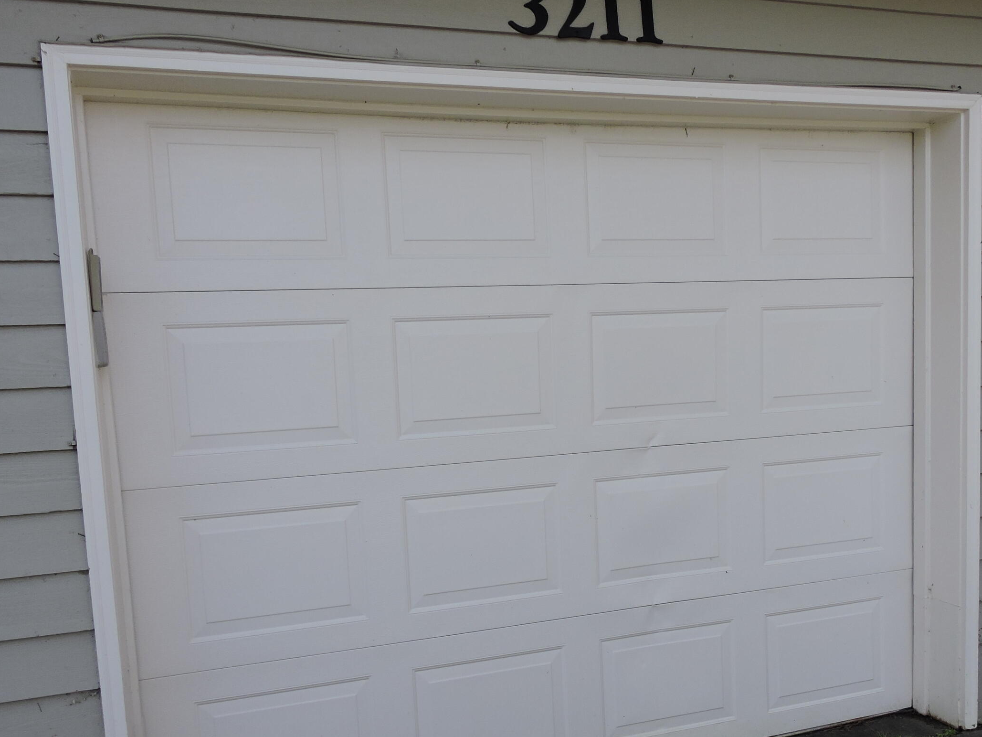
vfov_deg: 40.4
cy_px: 458
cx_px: 559
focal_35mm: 35
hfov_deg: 52.5
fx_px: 993
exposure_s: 1/400
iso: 100
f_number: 3.3
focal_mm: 4.3
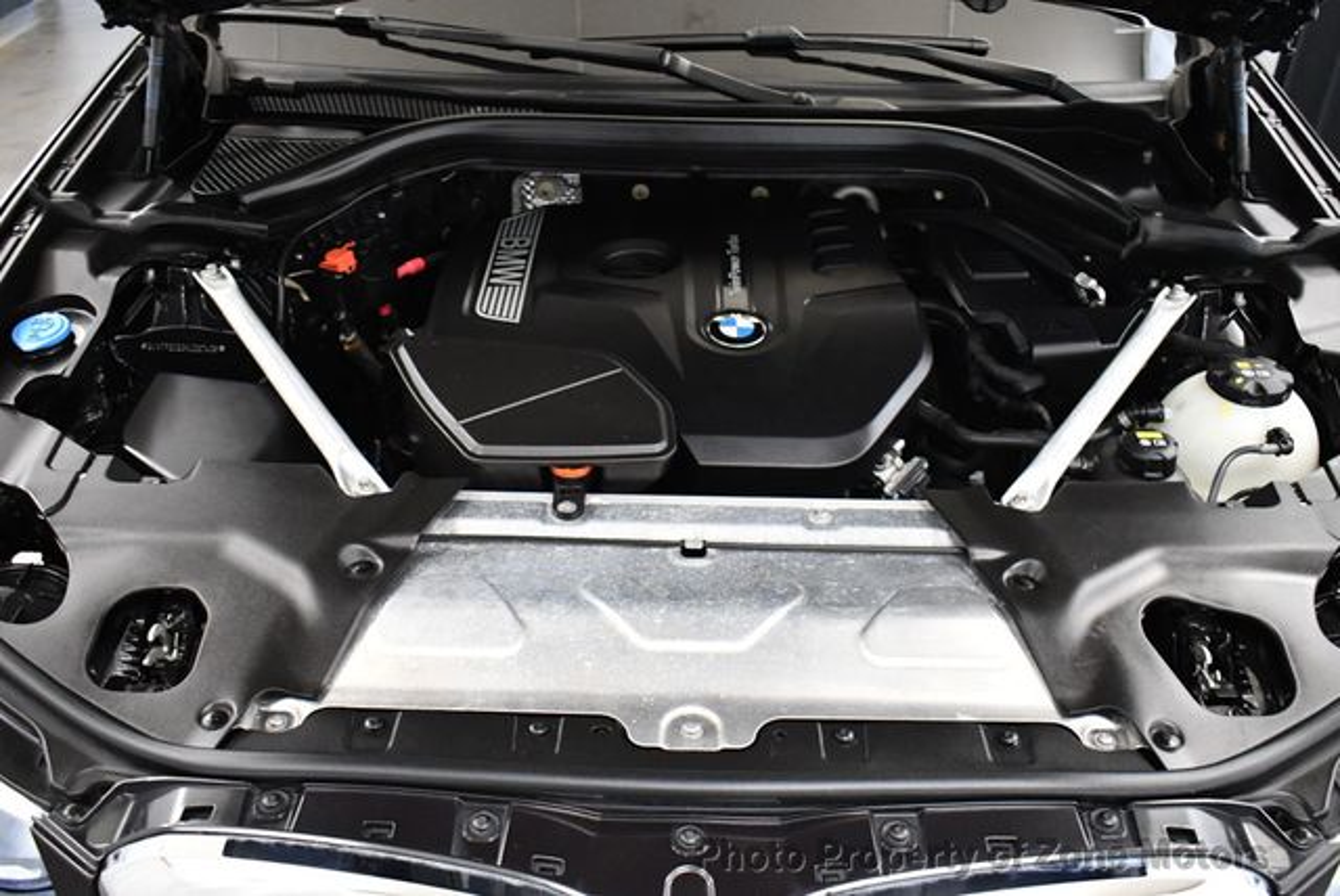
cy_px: 448
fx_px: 1341
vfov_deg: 36.9
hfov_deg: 53.1
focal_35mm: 36
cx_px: 670
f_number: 3.5
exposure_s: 1/125
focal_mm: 18
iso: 2500
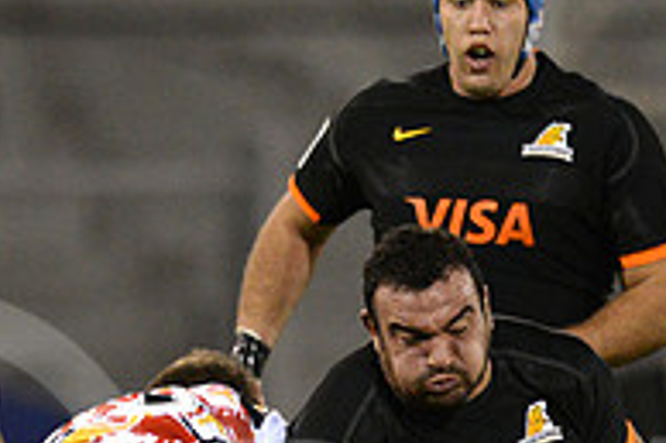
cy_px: 541
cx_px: 501
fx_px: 23216
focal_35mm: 1256
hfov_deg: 1.6
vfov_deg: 1.1
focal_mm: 420
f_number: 4
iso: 3200
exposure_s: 1/500
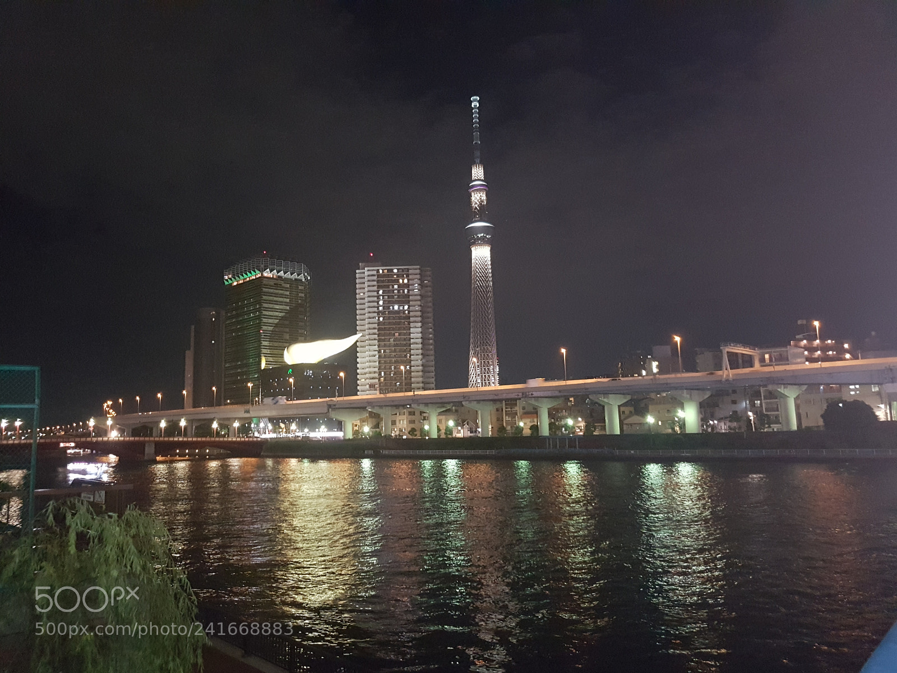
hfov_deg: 67.3
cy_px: 336
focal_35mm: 26
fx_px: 674
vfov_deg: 53.1
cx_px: 448
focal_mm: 4.2
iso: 800
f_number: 1.7
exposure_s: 1/10
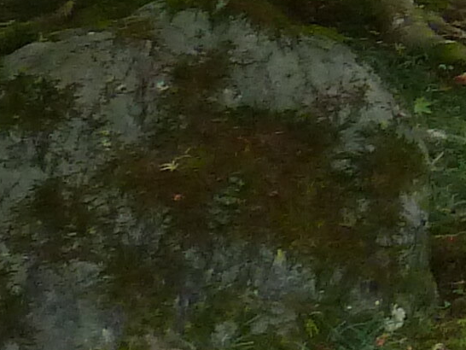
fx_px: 2465
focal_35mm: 183
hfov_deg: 8.6
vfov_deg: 7.8
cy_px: -310
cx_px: 1482
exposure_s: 1/30
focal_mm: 4.1
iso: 200
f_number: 3.3
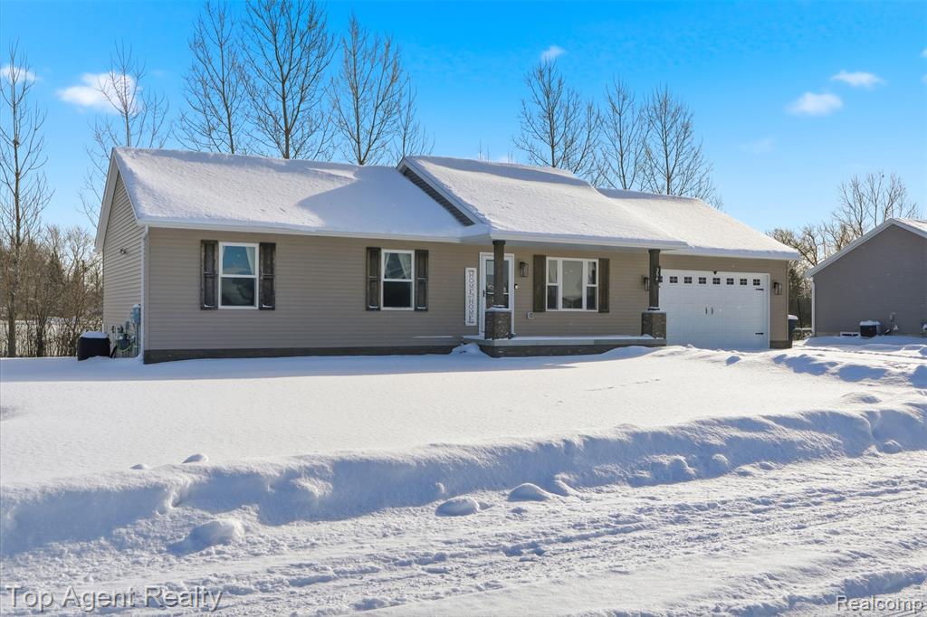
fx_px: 849
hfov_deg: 57.2
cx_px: 464
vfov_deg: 39.9
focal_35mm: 33
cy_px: 308
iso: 400
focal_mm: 33
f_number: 8
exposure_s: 1/8000
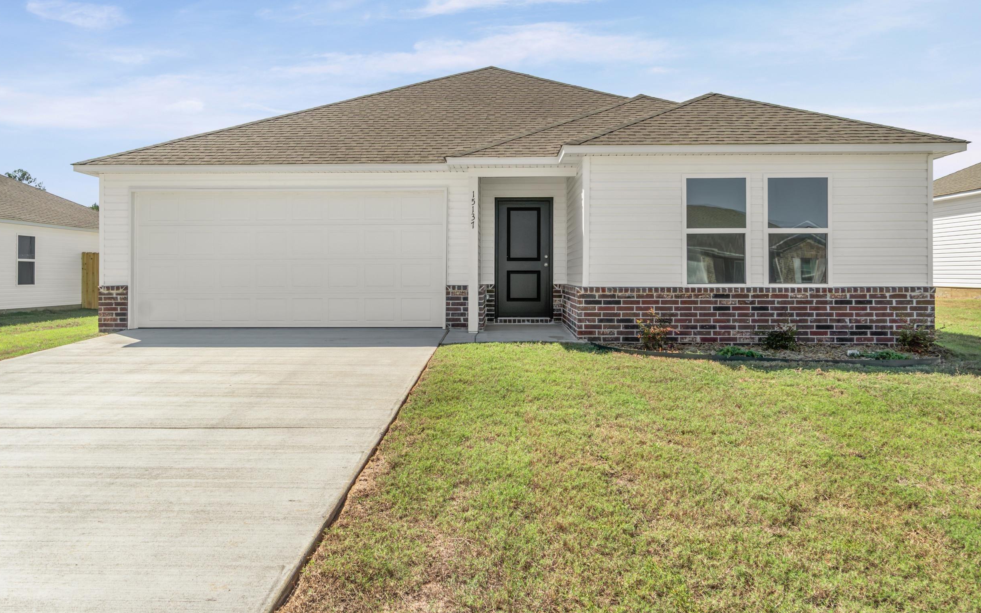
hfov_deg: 66.5
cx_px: 494
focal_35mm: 28
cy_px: 288
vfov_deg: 44.5
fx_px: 749
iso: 250
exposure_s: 1/640
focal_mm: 18
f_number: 9
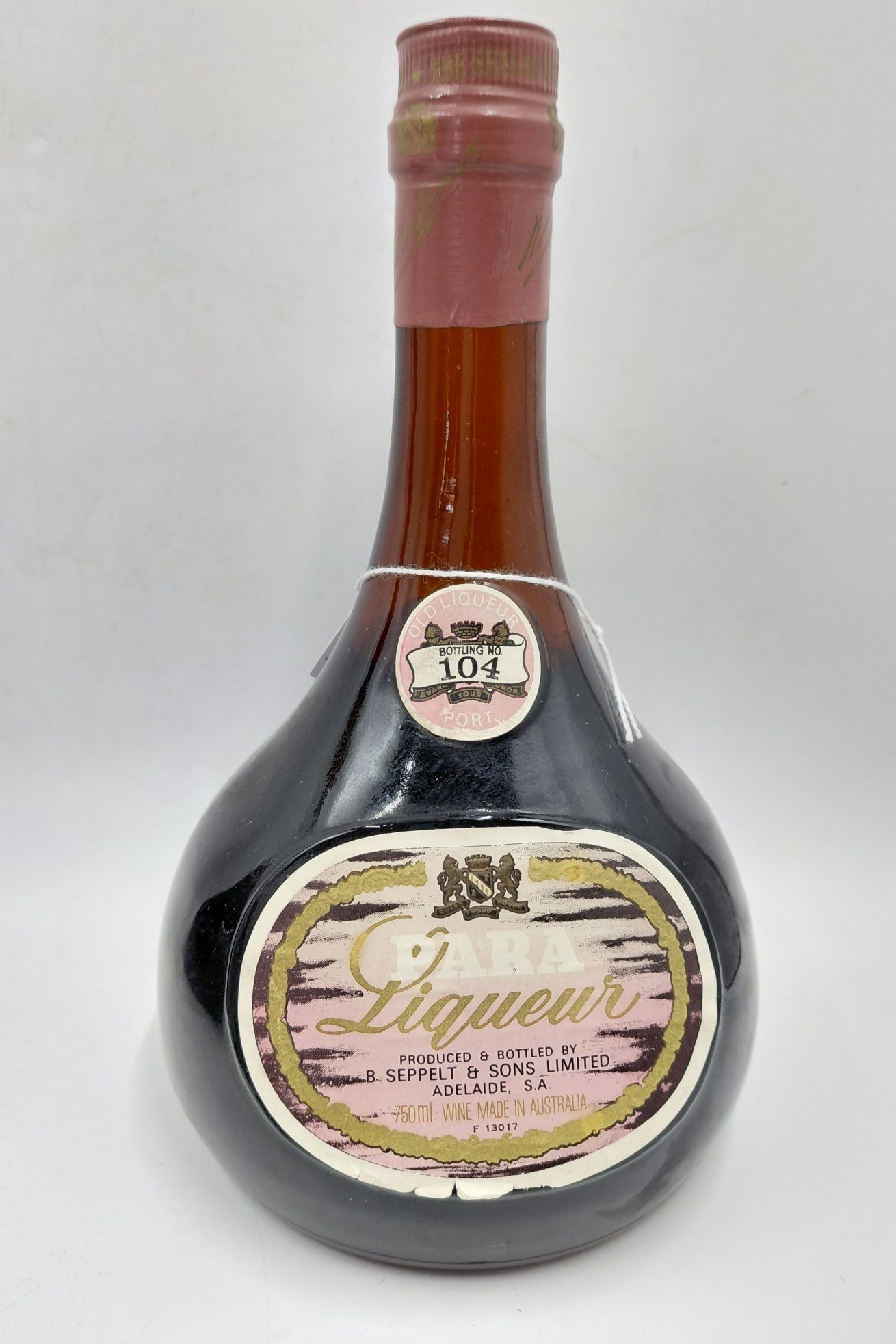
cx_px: 447
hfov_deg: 47.9
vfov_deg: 67.4
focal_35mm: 27
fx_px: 1008
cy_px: 663
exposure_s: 1/100
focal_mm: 4.69
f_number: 1.8
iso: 250
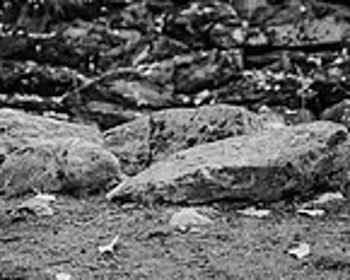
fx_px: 1668
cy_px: -164
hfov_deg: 11.6
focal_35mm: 161
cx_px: -119
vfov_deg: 9.3
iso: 400
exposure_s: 1/500
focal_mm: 35
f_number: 1.8
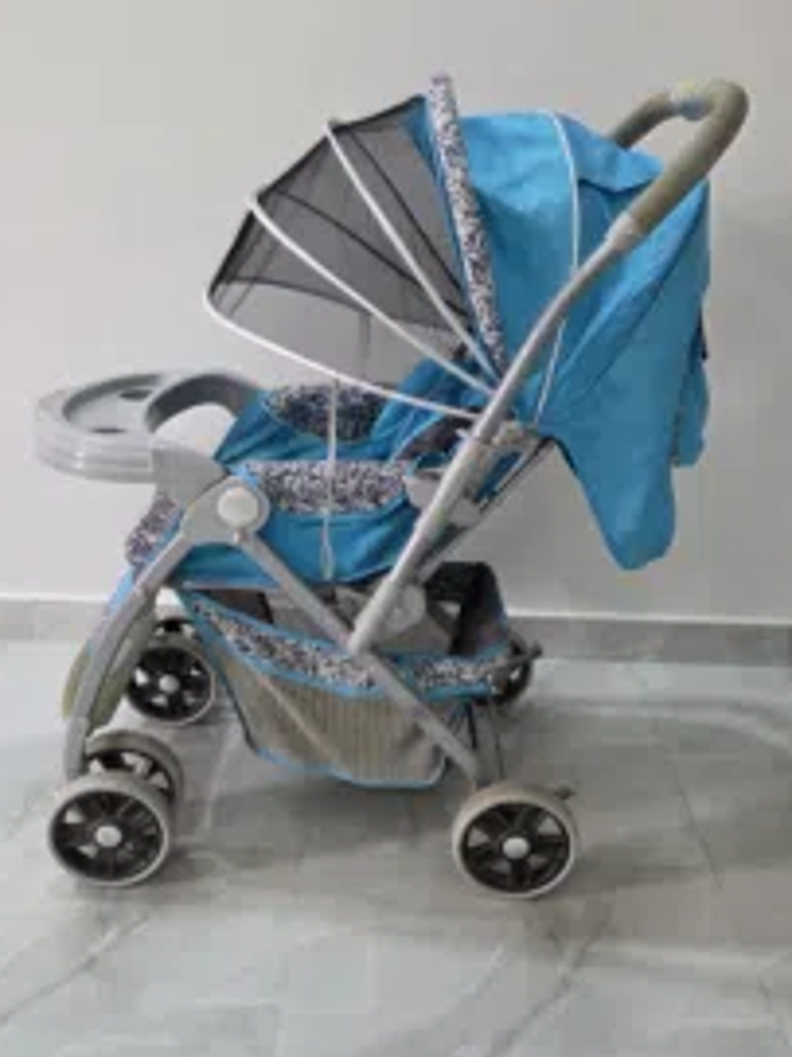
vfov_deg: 54.0
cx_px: 375
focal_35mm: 34
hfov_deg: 41.7
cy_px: 530
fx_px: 1038
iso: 400
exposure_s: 1/100
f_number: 1.8
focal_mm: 5.4
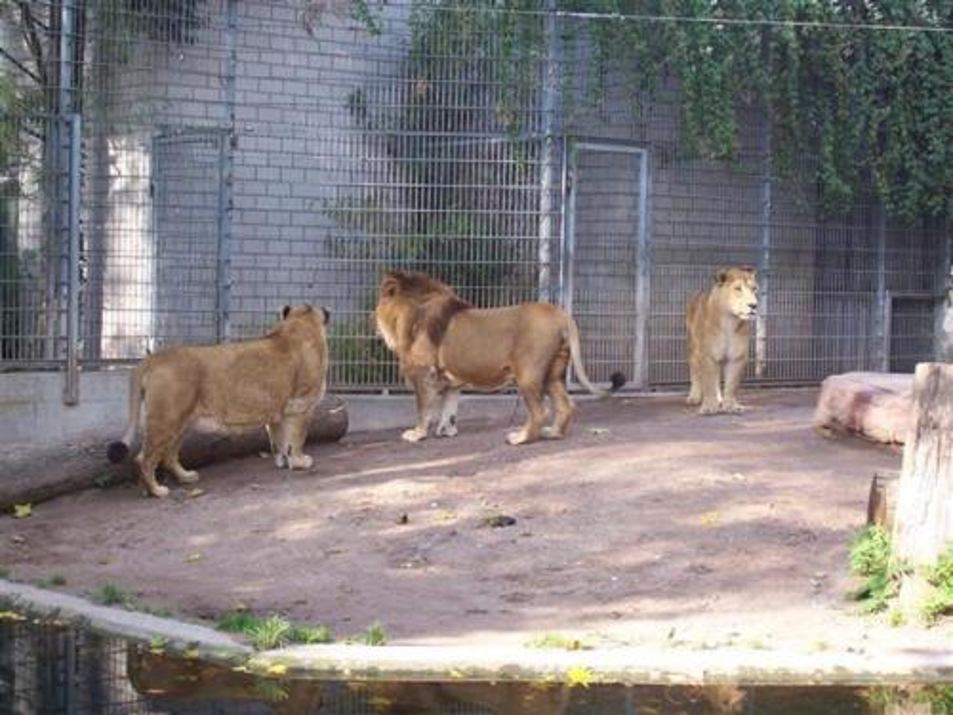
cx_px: 476
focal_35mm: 66
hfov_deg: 29.4
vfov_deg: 22.3
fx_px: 1817
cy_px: 358
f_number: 4
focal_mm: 10.8
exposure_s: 1/125
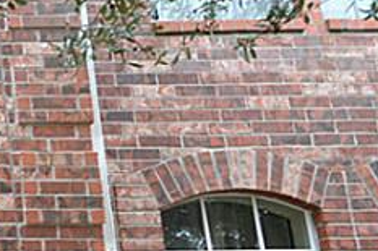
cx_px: -256
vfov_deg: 20.3
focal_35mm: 66
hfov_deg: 22.2
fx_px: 692
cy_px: 212
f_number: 5
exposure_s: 1/100
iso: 400
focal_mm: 10
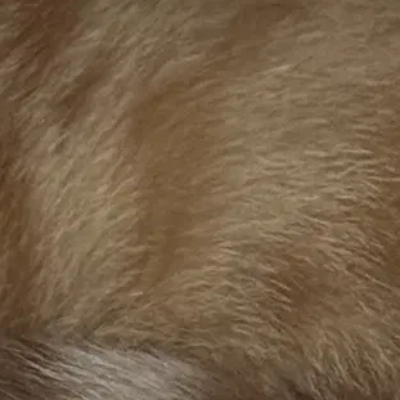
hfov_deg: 4.9
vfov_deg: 5.0
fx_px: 4563
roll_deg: +0.2
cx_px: -480
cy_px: 199
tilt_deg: -8.6
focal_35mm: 349
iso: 800
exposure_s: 1/28
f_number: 1.78
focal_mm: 6.76
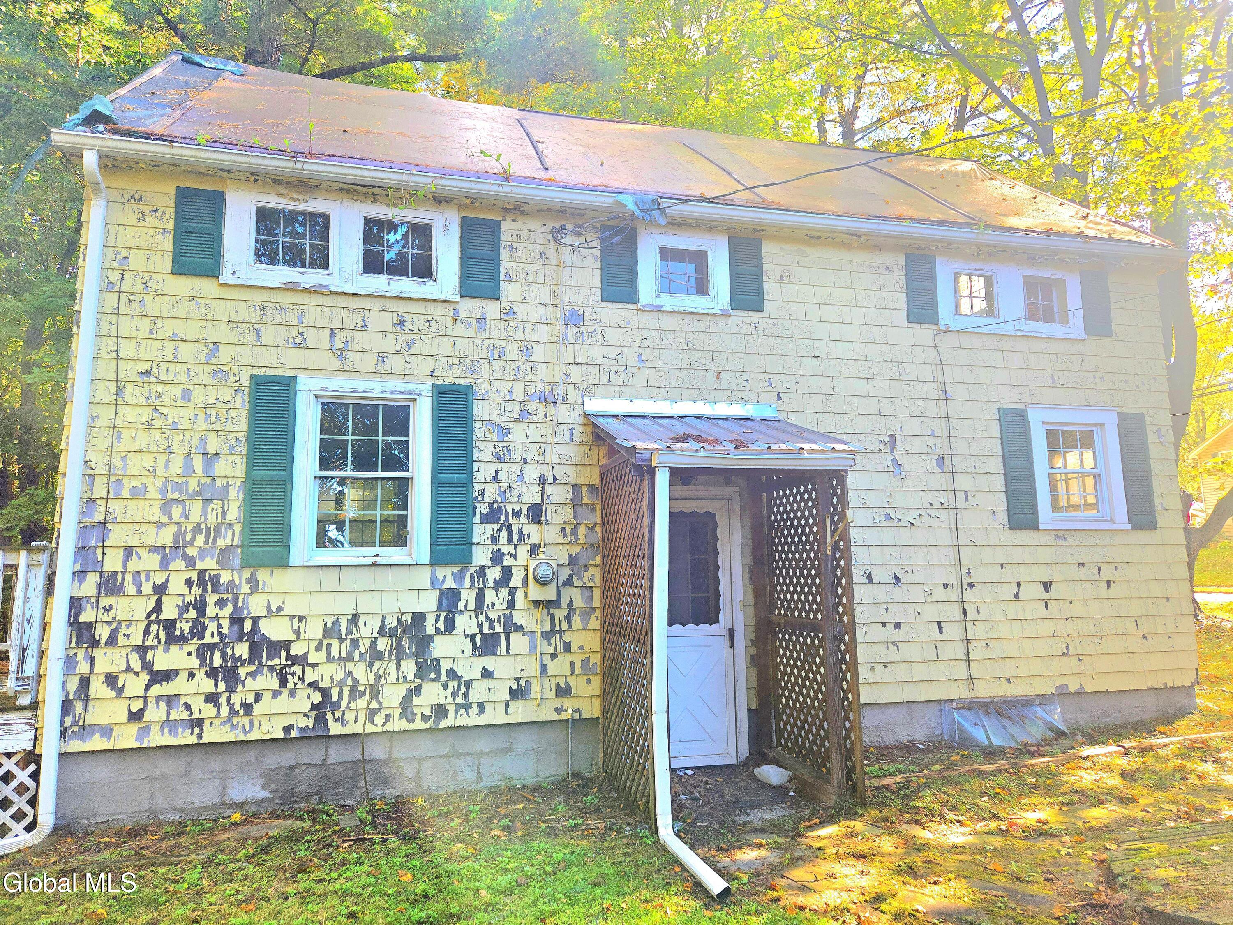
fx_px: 819
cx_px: 616
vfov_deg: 58.9
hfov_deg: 73.9
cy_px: 462
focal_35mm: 23
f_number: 1.8
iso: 80
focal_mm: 5.4
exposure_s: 1/588
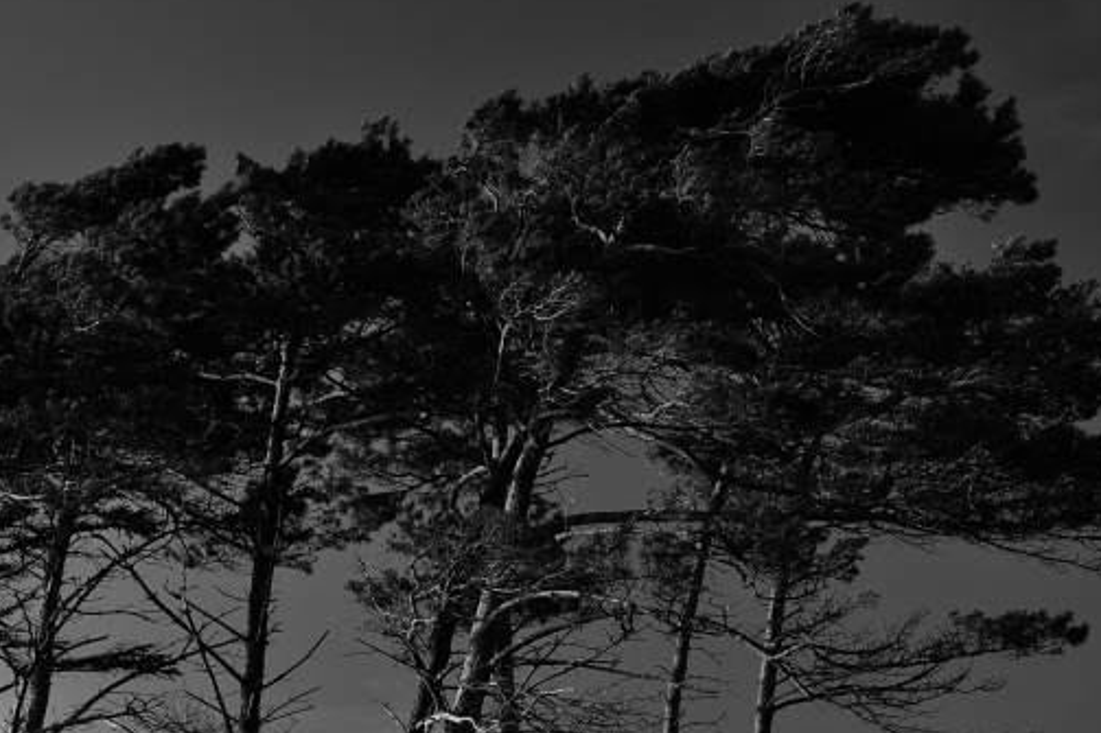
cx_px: 182
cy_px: 725
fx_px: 2324
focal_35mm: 76
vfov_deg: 17.5
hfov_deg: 26.1
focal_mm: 25
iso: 250
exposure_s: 1/80
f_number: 8
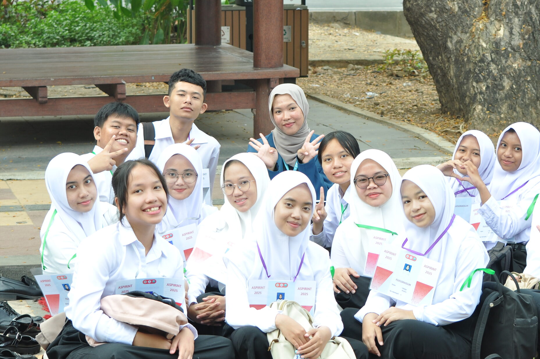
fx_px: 1798
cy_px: 166
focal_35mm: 120
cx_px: 344
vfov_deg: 11.4
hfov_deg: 17.1
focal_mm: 58
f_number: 5.6
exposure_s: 1/60
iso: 200
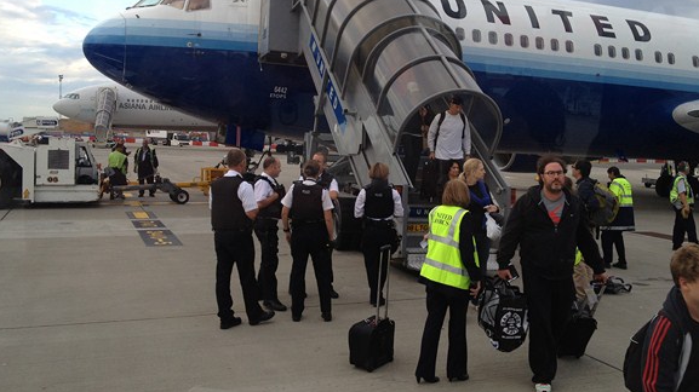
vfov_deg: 30.3
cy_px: 160
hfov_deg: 51.6
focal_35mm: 39
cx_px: 346
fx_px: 723
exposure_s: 1/193
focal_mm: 4.28
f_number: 2.4
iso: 64
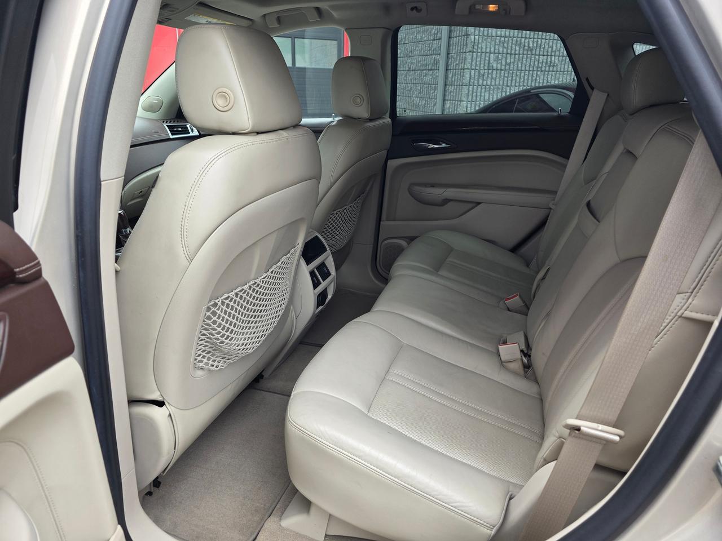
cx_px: 361
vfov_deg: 58.9
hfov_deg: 73.9
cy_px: 270
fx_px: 480
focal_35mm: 23
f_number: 1.7
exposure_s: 1/180
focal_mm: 6.3
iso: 50
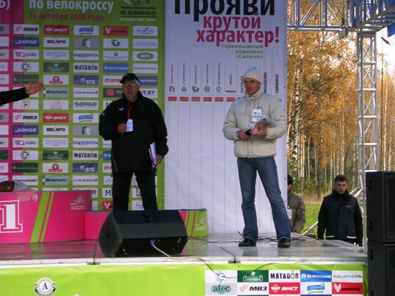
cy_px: 148
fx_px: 1084
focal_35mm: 95
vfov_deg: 15.6
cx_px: 198
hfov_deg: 20.7
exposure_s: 1/30
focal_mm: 14.5
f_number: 4.4
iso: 54
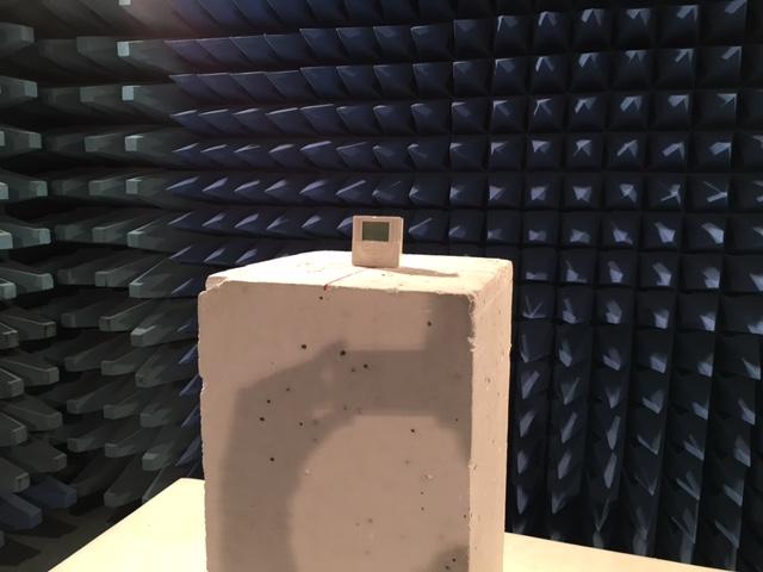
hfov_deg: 61.7
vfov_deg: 48.2
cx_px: 382
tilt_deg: -10.5
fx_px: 639
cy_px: 286
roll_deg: -1.3
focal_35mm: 29
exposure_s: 1/33
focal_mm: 4.15
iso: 100
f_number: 2.2
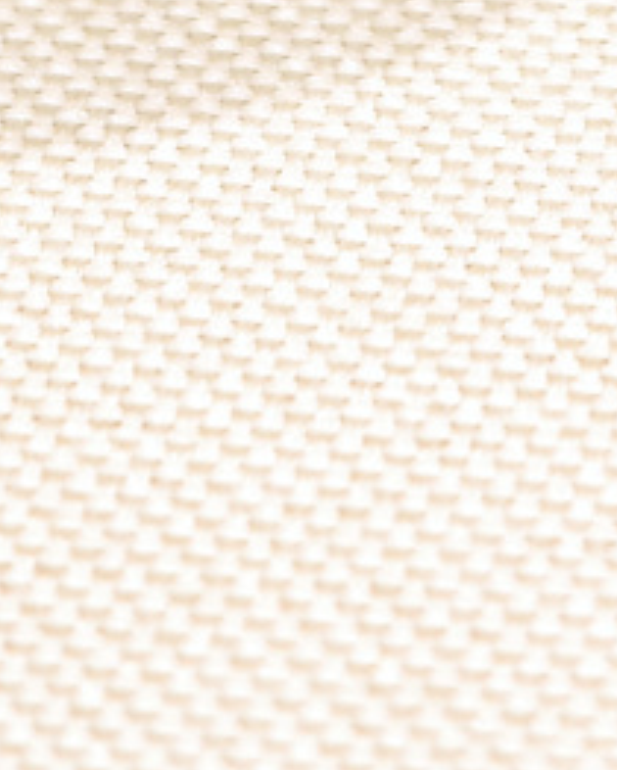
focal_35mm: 275
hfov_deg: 5.5
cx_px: 1328
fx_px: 6270
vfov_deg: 6.2
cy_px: -1922
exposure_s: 1/100
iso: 200
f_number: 2.8
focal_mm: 26
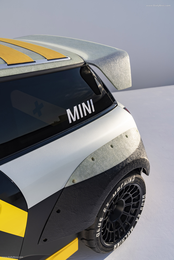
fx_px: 268
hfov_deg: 35.9
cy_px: 130
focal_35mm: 37
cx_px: 87
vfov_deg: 51.9
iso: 100
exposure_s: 1/250
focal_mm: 37
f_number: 4.5
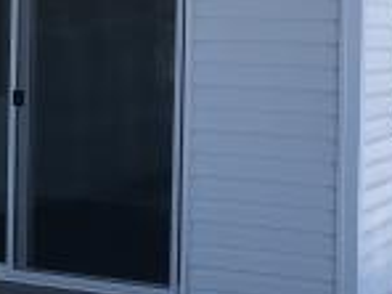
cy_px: 61
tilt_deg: -0.3
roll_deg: +0.0
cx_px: -334
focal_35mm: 121
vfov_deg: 12.2
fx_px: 1370
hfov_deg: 14.2
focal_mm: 3.99
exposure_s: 1/1567
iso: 20
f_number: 1.8
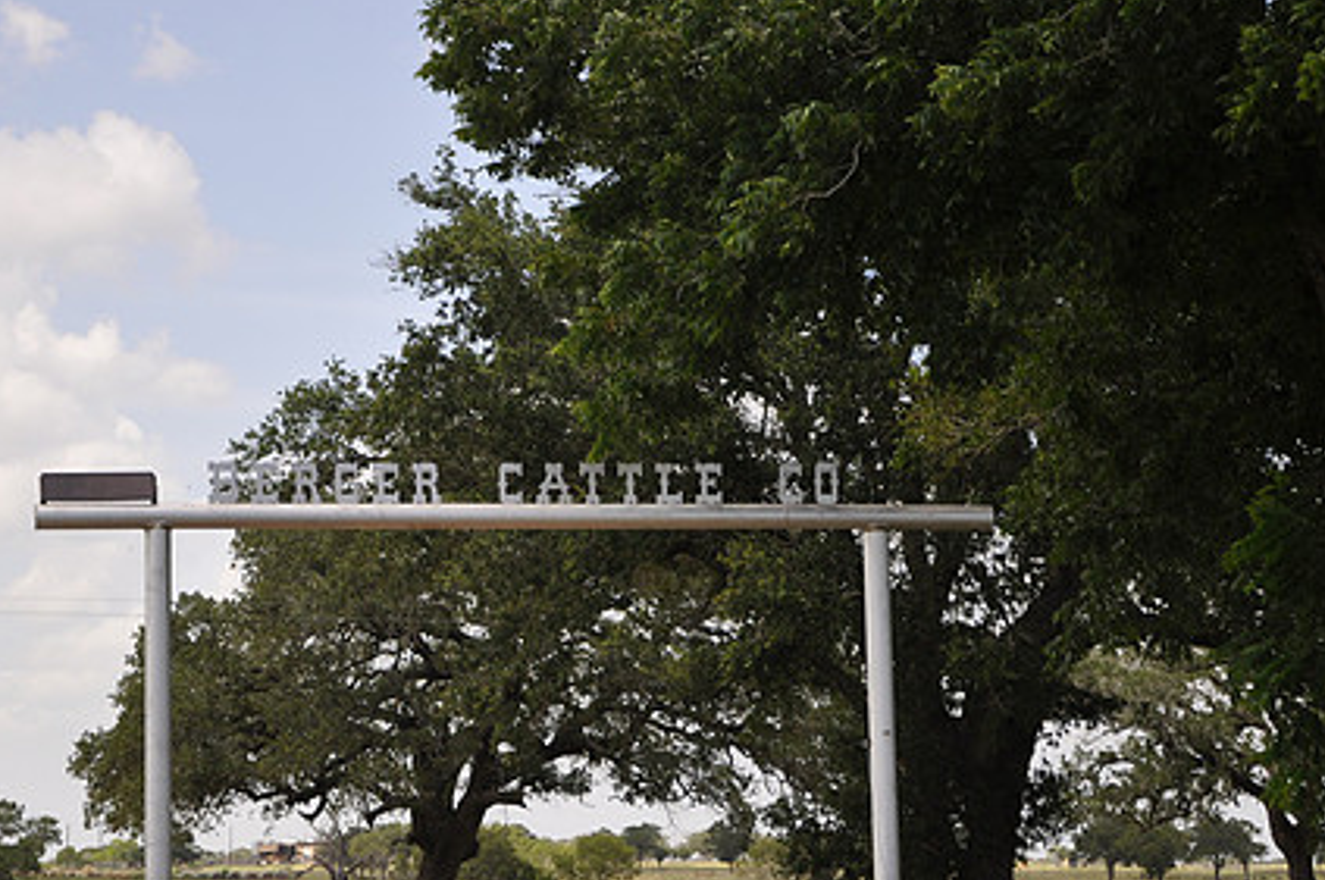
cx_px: 520
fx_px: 3934
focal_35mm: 107
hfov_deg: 19.1
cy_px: 509
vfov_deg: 12.8
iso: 200
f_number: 5
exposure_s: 1/200
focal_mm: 52
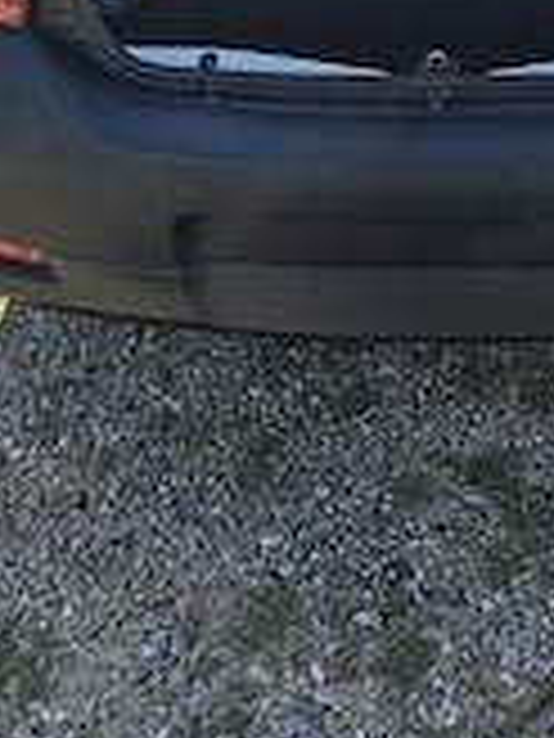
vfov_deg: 30.3
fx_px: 1195
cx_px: 455
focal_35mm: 56
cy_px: -99
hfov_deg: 25.6
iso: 100
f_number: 1.6
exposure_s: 1/612
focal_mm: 6.57
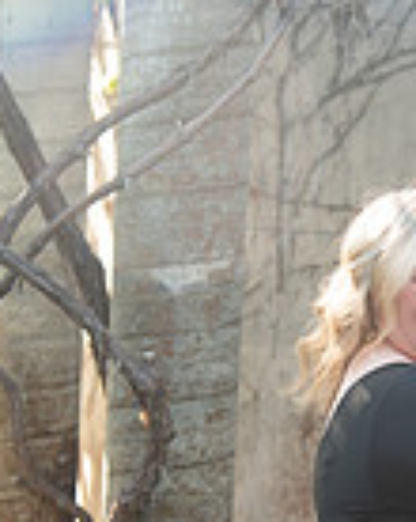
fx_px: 2360
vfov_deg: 12.4
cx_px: 439
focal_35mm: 153
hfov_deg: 10.0
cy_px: 545
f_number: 4
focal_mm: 50
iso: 250
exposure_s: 1/125
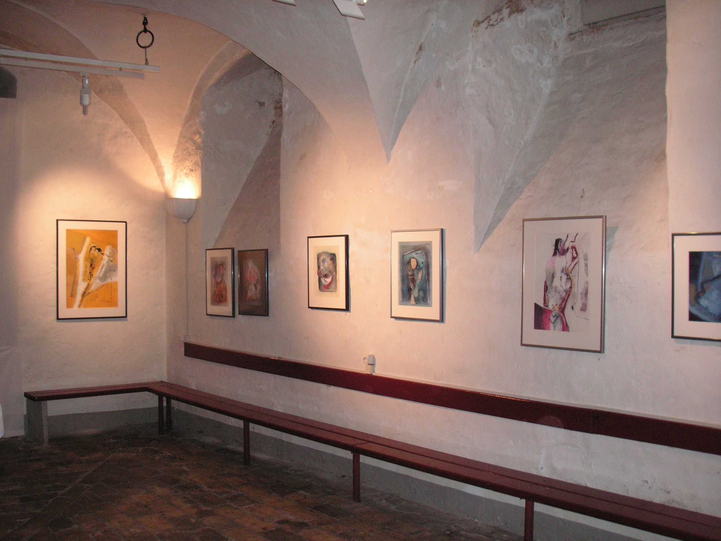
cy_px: 270
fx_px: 791
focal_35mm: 38
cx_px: 360
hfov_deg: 49.0
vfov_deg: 37.7
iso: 160
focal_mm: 6.3
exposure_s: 1/45
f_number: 3.3
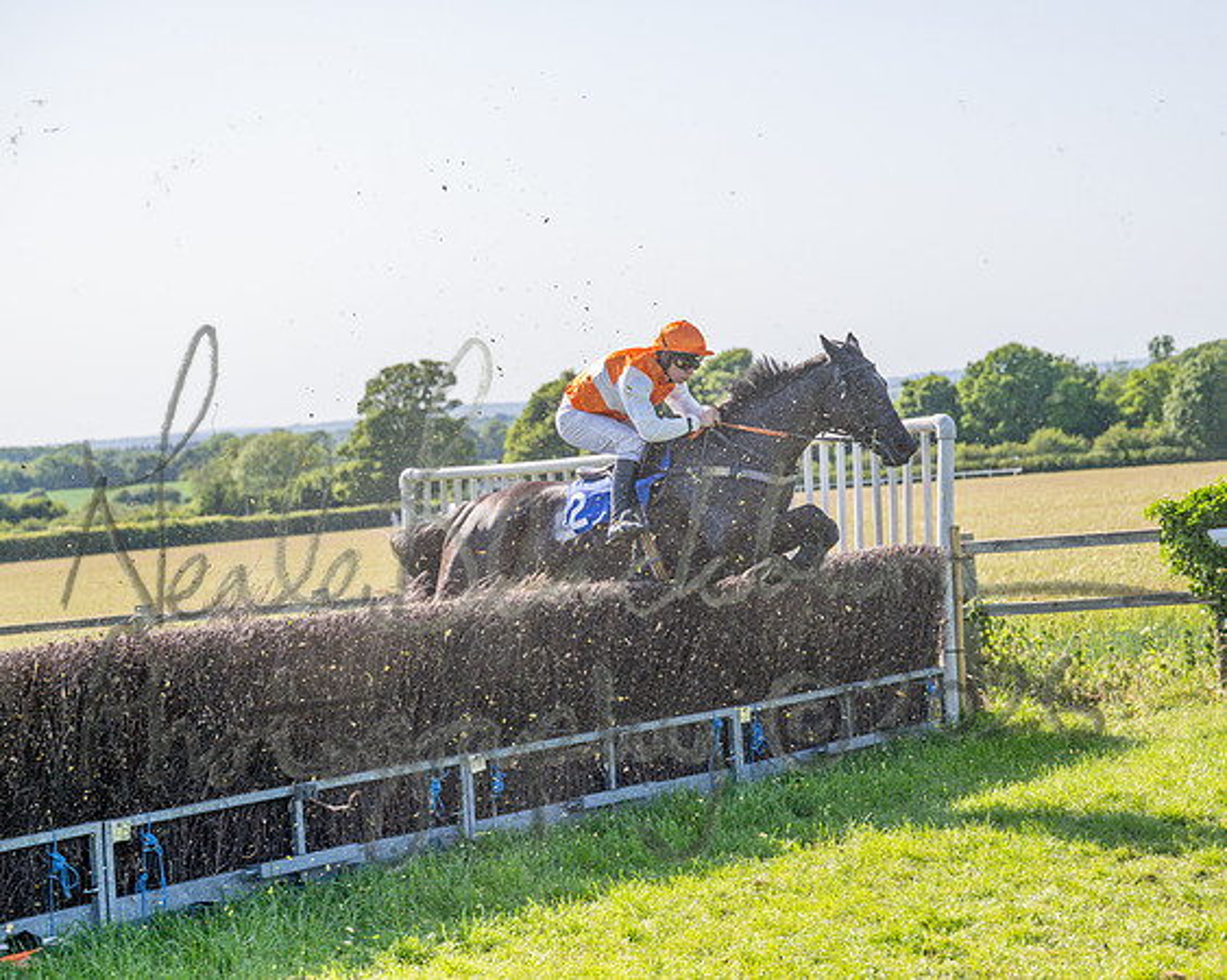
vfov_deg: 19.4
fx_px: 2863
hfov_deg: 24.2
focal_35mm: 79
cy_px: 490
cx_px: 614
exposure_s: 1/1600
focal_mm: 70
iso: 200
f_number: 4
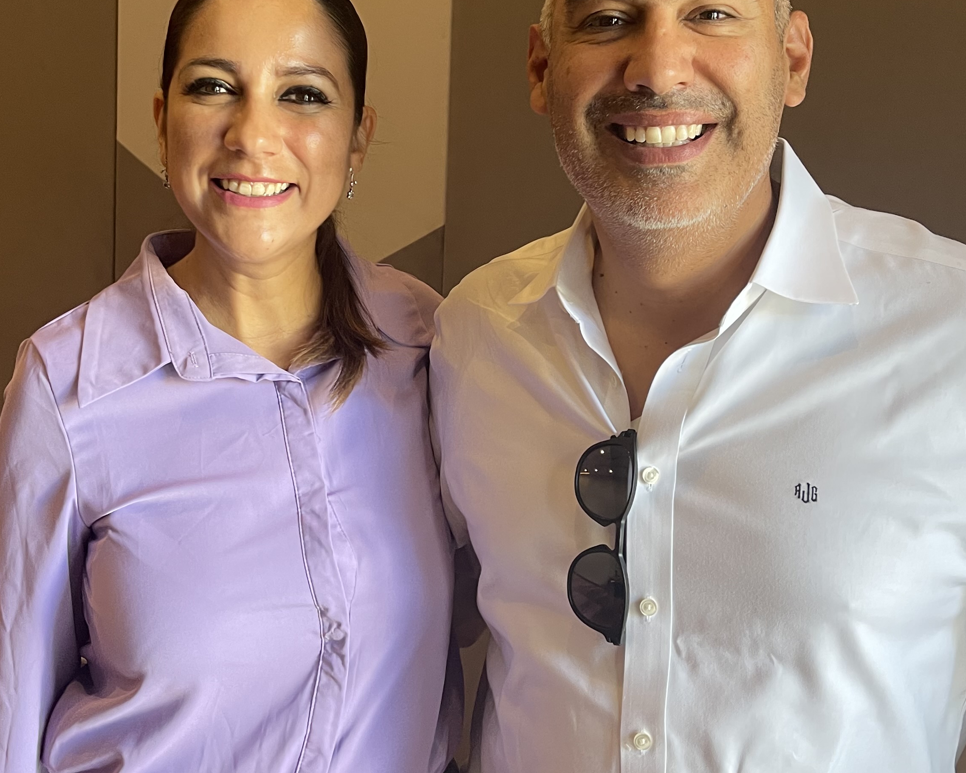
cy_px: 256
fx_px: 1286
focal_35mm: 45
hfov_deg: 41.1
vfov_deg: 33.1
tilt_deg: -3.8
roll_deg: -1.0
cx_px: 439
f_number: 1.6
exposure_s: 1/60
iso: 160
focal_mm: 5.1
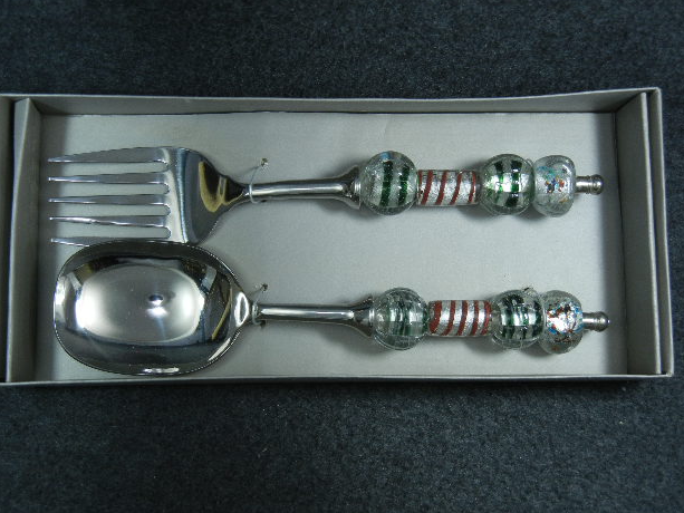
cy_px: 264
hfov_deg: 40.4
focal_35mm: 47
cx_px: 333
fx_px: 929
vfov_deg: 30.9
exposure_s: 1/30
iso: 200
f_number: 3.8
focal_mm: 8.1
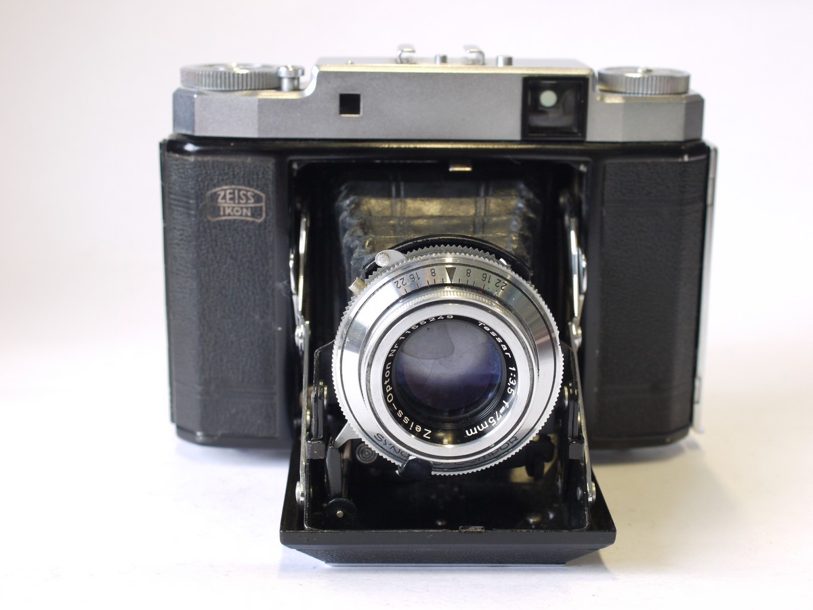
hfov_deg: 32.2
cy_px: 305
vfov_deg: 24.4
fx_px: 1409
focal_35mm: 60
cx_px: 406
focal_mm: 30
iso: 400
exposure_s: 1/30
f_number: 6.3
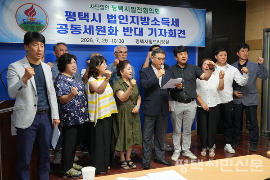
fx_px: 292
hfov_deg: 49.6
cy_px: 90
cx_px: 135
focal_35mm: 39
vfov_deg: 34.2
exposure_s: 1/50
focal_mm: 26
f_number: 5
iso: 800
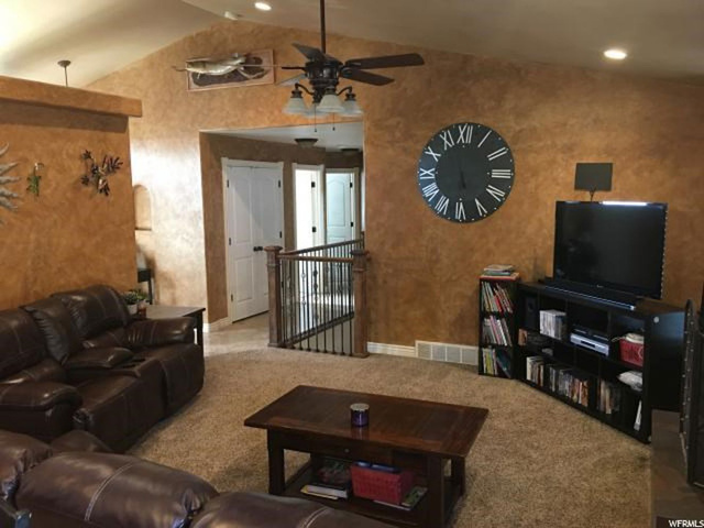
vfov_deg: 48.2
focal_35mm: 29
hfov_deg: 61.7
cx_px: 352
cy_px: 264
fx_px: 590
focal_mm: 4.15
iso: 80
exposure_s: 1/8
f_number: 2.2
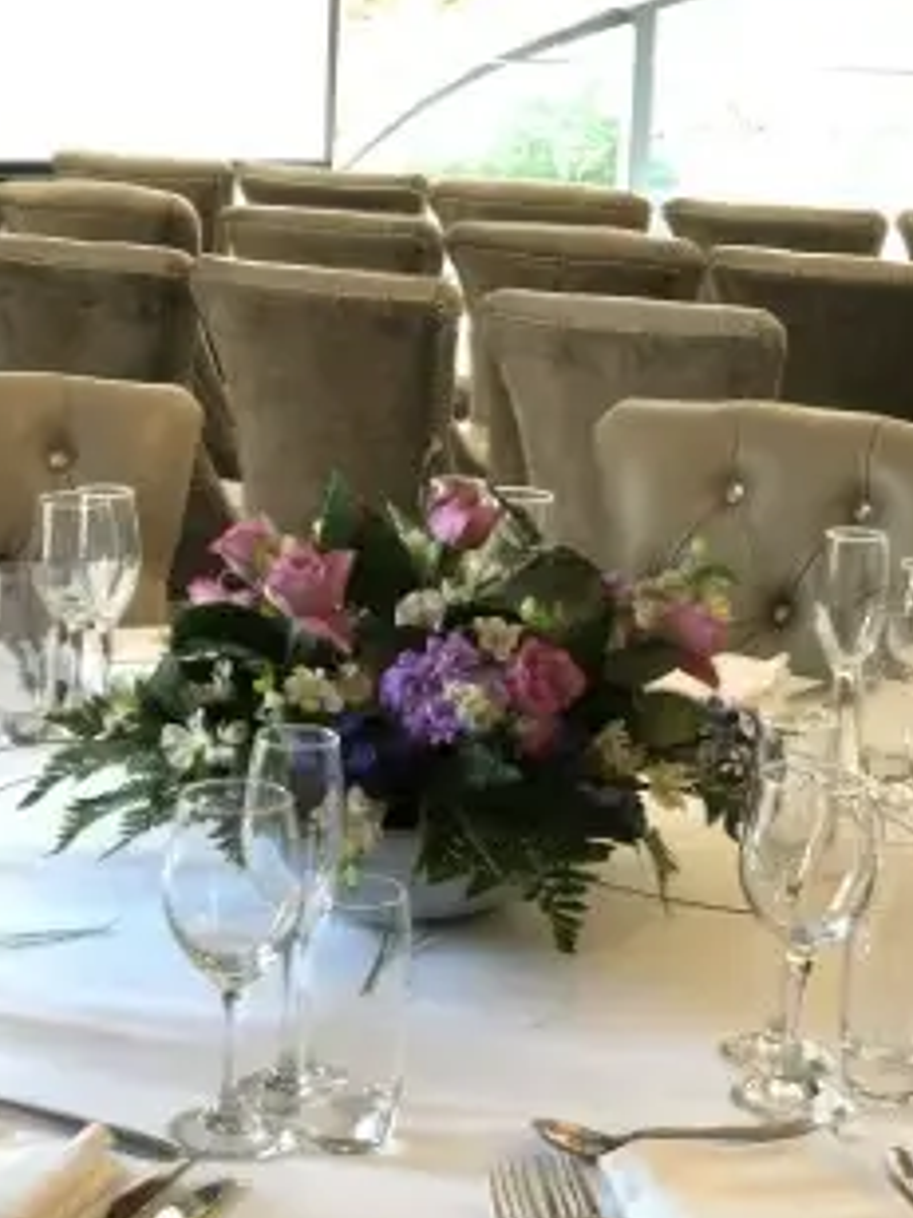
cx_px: 395
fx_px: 2849
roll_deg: -1.2
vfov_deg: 24.1
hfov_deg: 18.2
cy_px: 617
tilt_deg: -12.5
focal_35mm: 81
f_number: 2.4
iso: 125
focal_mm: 6
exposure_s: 1/25
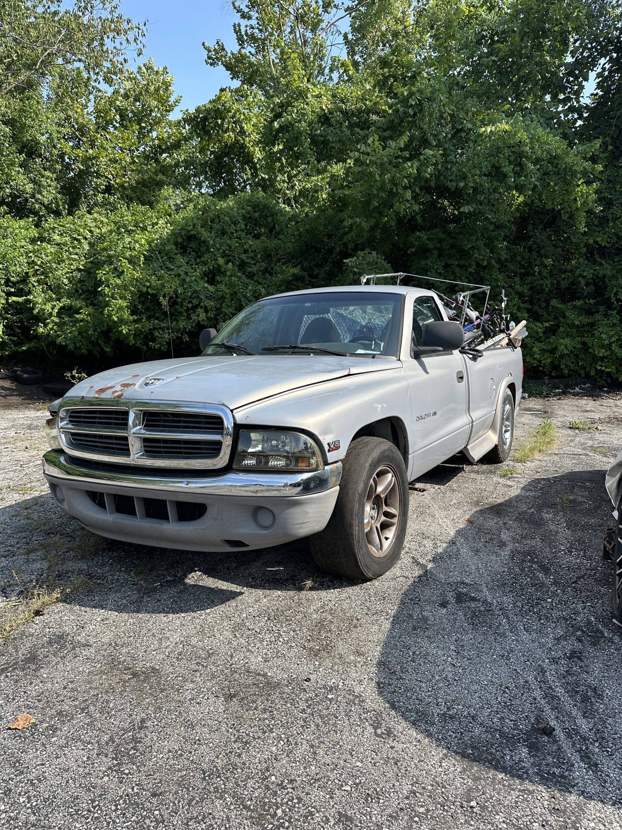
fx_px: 575
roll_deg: -2.0
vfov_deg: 71.6
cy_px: 415
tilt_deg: -12.2
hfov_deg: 56.8
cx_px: 311
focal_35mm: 24
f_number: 1.78
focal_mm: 6.86
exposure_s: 1/2155
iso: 80
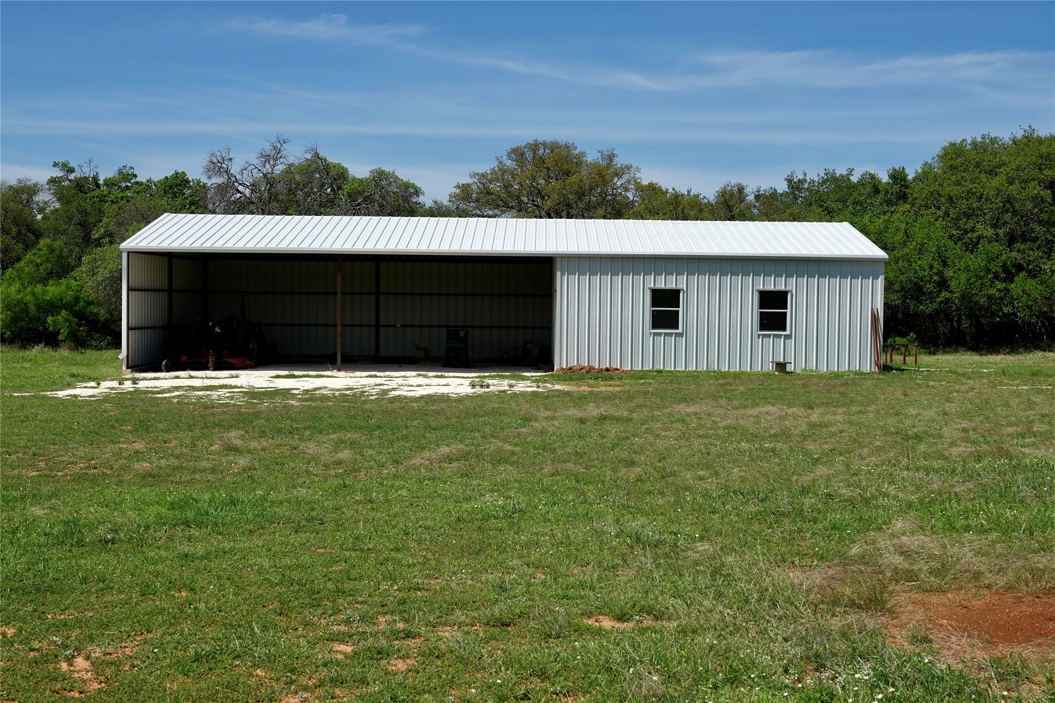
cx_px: 528
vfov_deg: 31.2
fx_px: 1260
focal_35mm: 43
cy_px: 352
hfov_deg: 45.4
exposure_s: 1/1000
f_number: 4
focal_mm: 15.73
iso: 100
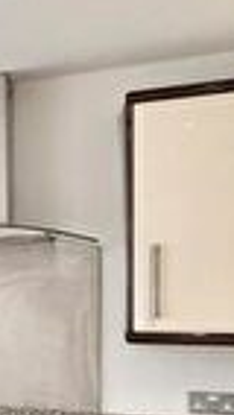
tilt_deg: +1.0
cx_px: -620
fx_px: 826
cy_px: 305
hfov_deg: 9.1
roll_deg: -0.1
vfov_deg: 27.9
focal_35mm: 75
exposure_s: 1/100
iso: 200
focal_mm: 2.22
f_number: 2.2
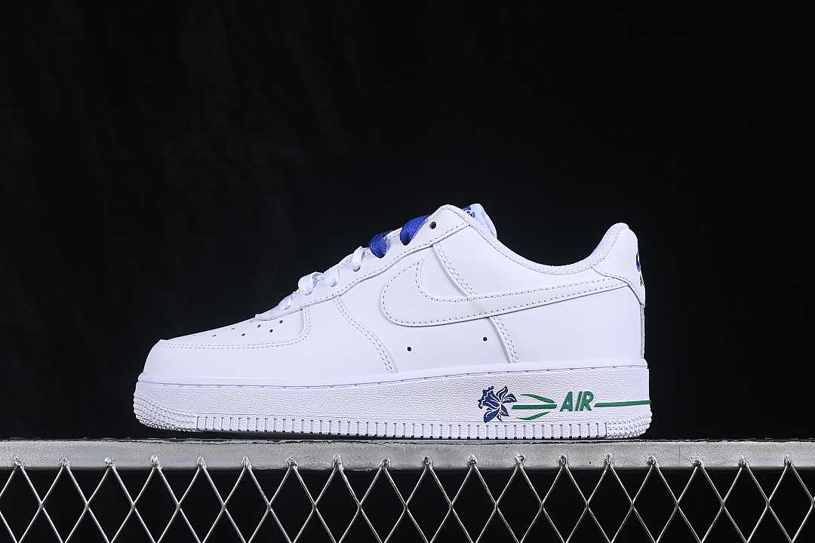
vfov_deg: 18.2
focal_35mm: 75
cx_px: 408
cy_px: 272
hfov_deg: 27.0
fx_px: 1698
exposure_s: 1/80
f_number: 8
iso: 160
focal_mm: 50
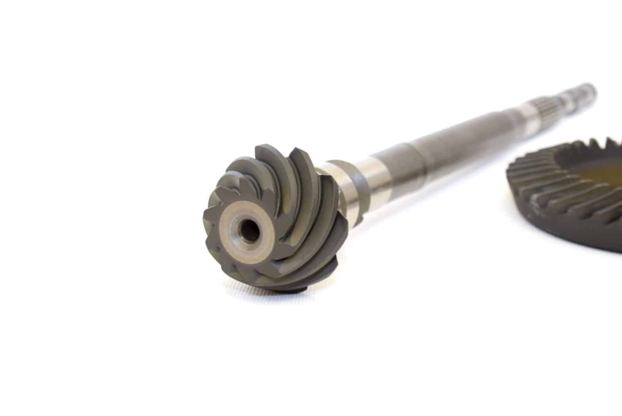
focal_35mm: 78
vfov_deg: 17.5
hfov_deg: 26.0
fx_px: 1349
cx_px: 311
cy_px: 208
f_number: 5.6
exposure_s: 1/125
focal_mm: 52
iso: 400
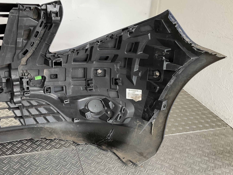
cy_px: 89
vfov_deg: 38.7
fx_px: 249
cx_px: 96
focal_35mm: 37
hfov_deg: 49.9
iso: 64
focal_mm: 3
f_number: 1.8
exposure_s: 1/100
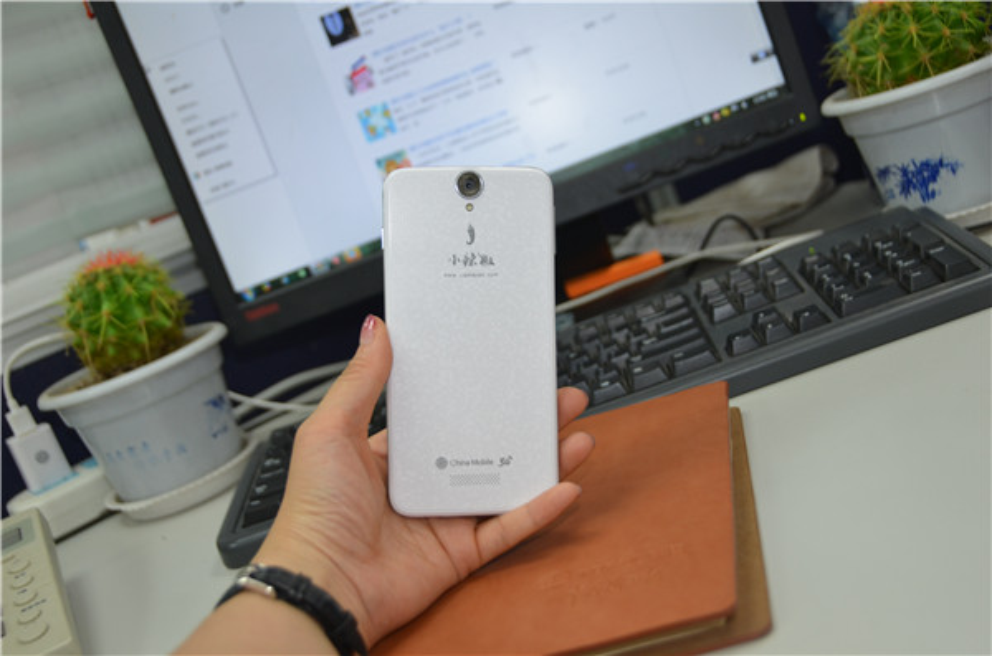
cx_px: 496
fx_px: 1278
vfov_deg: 28.8
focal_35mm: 46
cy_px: 328
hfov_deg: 42.4
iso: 400
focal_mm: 31
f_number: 4
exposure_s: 1/80
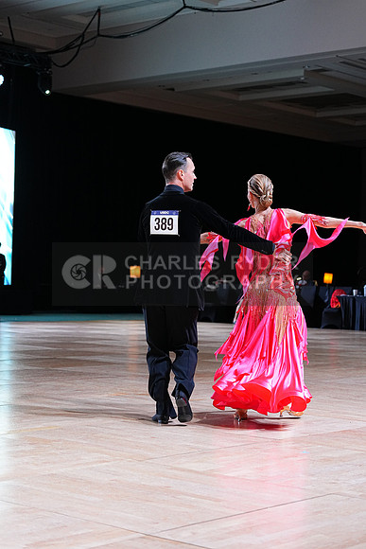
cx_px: 183
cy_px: 274
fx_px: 1067
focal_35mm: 70
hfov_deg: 19.5
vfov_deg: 28.8
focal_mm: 70
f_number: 4
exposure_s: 1/400
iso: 1600
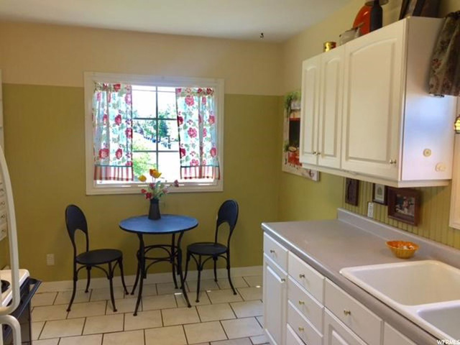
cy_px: 172
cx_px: 230
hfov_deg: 61.7
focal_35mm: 29
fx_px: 385
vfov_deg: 48.2
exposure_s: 1/120
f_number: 2.2
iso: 40
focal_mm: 4.15
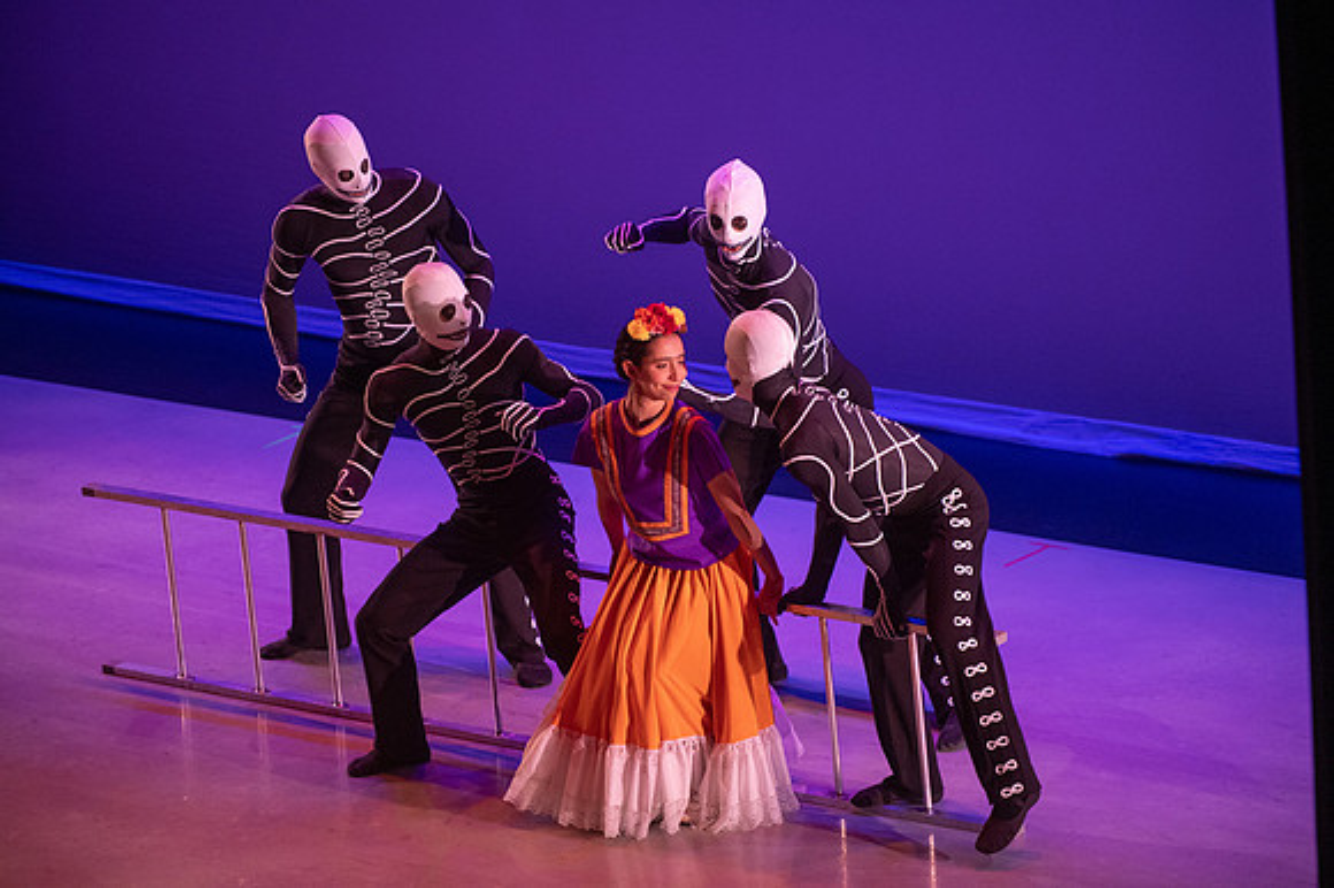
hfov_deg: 10.3
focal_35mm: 200
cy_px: 444
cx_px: 667
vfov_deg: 6.9
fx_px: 7407
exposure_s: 1/320
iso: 3200
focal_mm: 200
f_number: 2.8
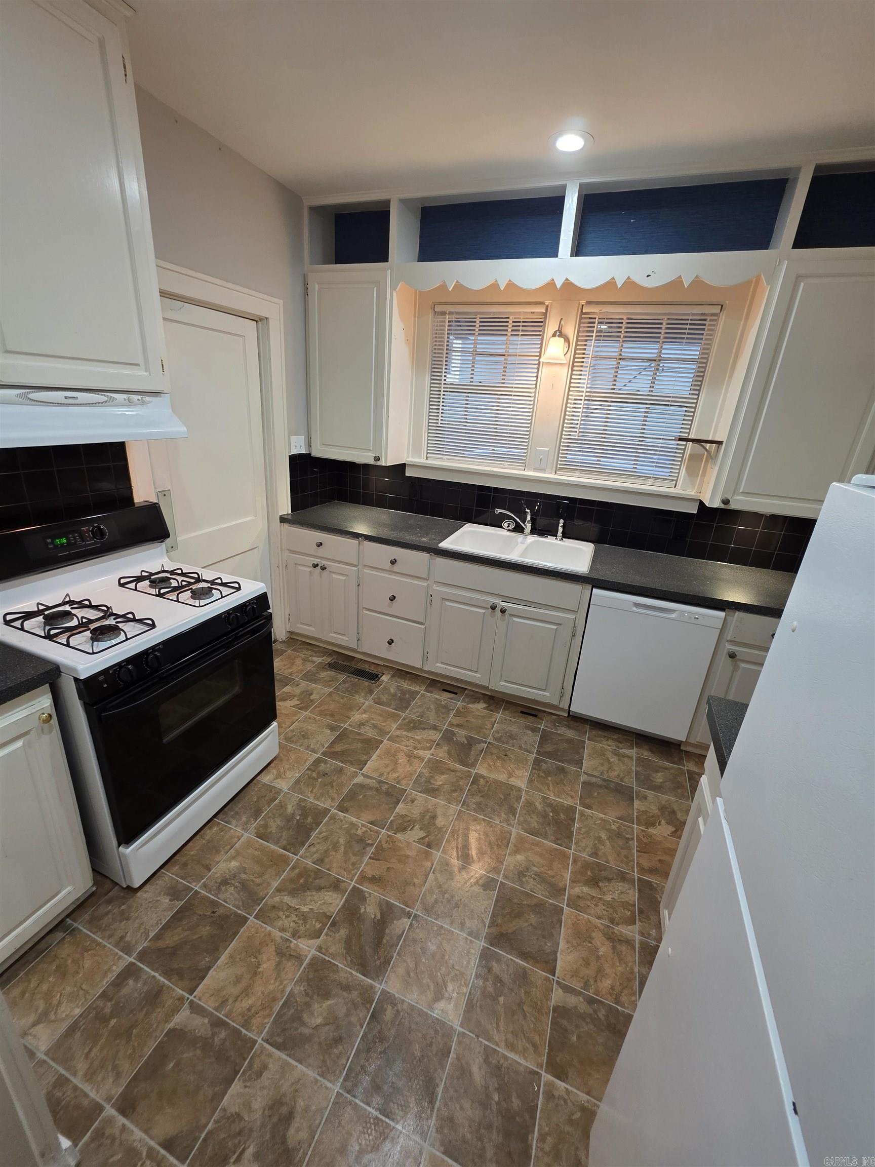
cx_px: 438
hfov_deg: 89.9
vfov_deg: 106.2
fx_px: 438
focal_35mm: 13
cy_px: 584
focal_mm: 2.2
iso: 200
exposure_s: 1/60
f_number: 1.9
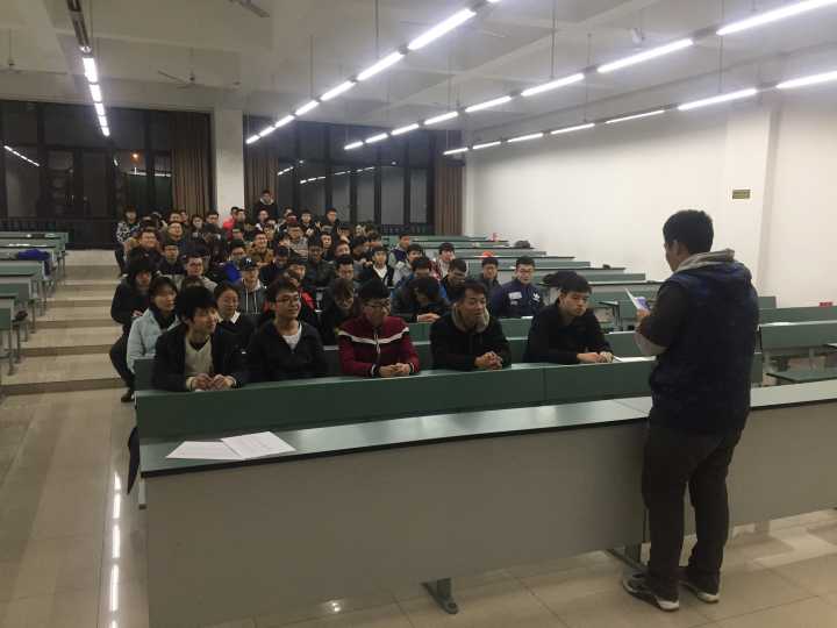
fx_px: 701
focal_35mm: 29
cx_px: 418
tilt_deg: -7.4
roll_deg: -2.5
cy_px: 314
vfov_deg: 48.2
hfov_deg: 61.7
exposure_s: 1/33
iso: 80
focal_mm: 4.15
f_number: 2.2
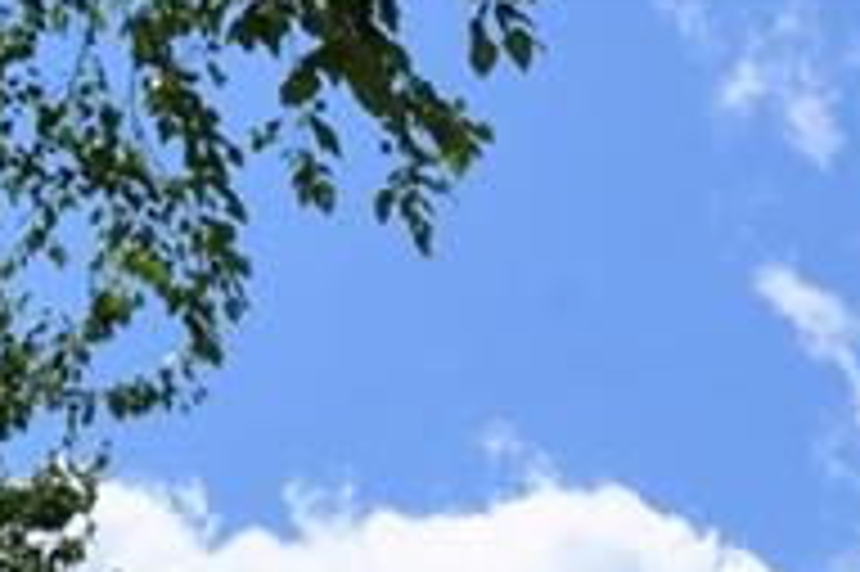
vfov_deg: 7.2
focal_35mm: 177
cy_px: 1504
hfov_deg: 10.5
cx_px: 1792
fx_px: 4225
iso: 200
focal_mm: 22
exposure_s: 1/200
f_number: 14
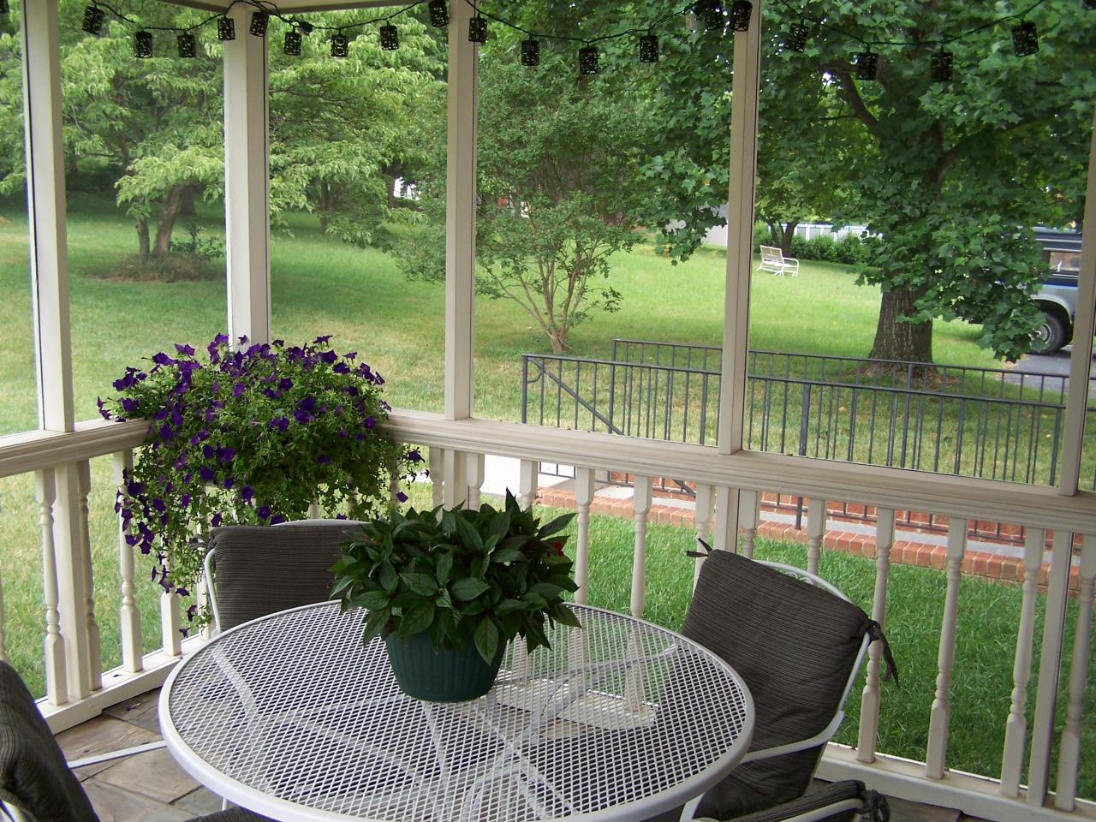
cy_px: 411
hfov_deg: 49.0
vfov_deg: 37.7
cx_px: 548
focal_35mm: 38
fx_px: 1203
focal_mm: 6.3
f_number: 2.8
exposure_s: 1/100
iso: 80
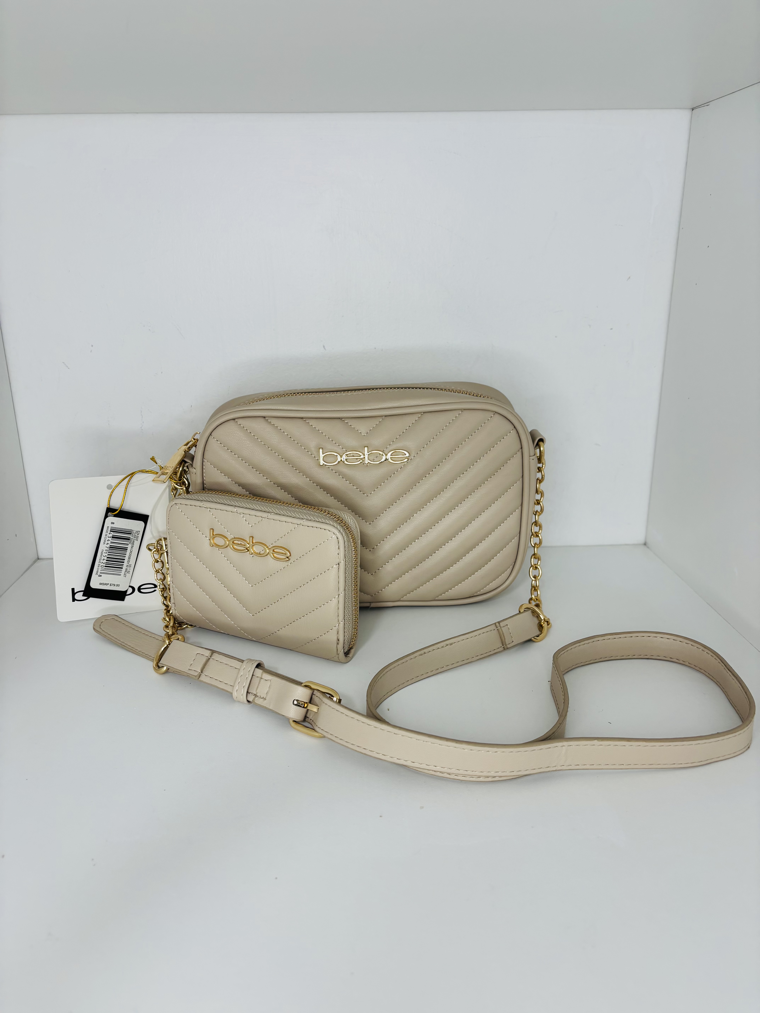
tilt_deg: -18.8
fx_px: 761
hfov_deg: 53.1
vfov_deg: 67.3
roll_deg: -0.5
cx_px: 380
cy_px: 506
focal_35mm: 26
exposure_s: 1/120
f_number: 1.6
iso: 64
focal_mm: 5.96
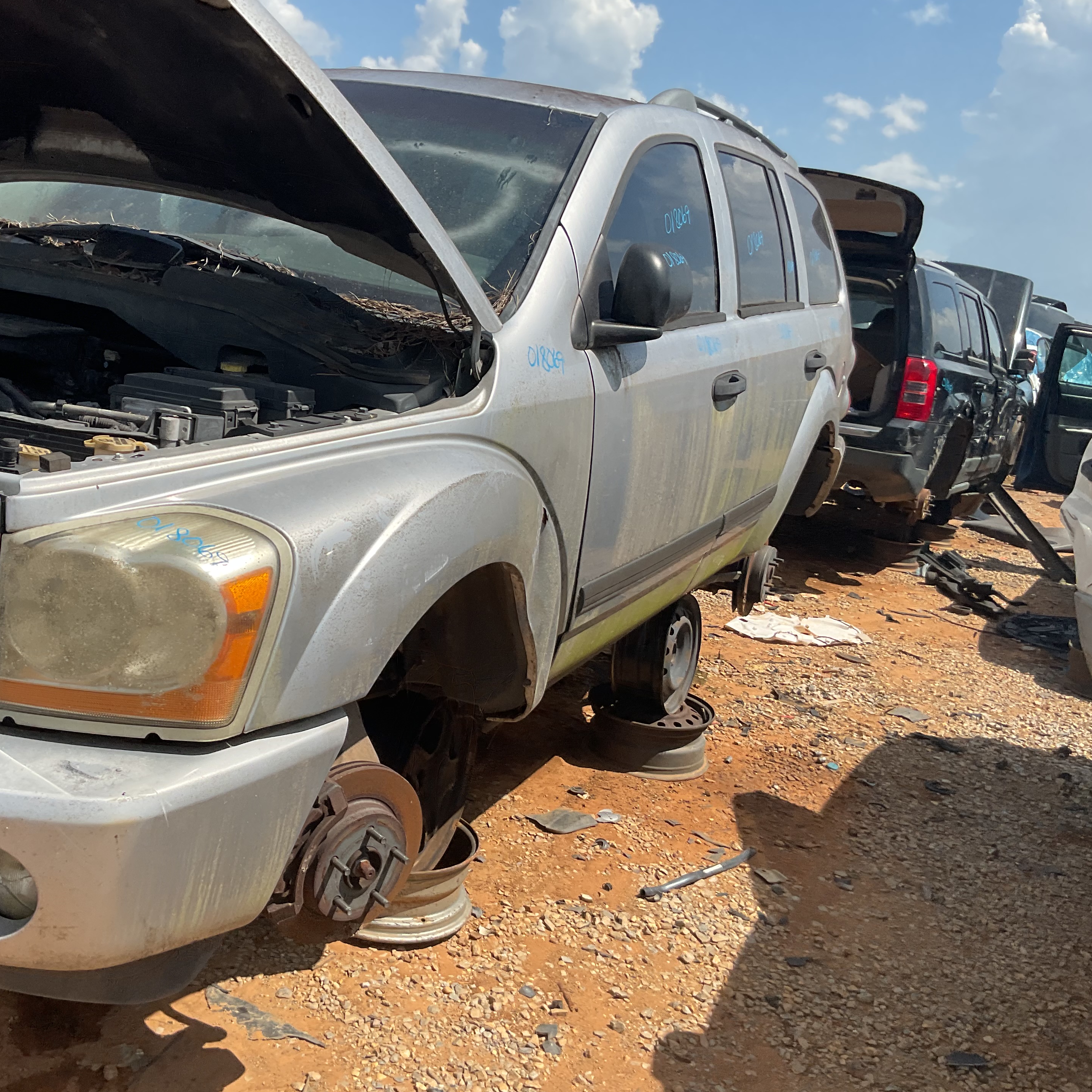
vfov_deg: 46.0
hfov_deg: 45.6
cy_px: 520
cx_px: 407
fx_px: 1285
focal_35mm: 36
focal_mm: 3
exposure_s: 1/1912
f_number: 1.8
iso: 16
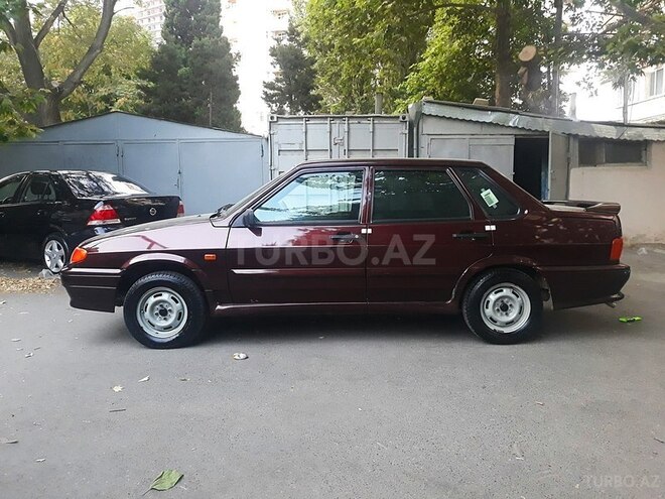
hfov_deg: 65.3
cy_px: 250
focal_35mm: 27
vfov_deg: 51.4
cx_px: 332
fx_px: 519
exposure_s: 1/50
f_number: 1.7
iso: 200
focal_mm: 3.71
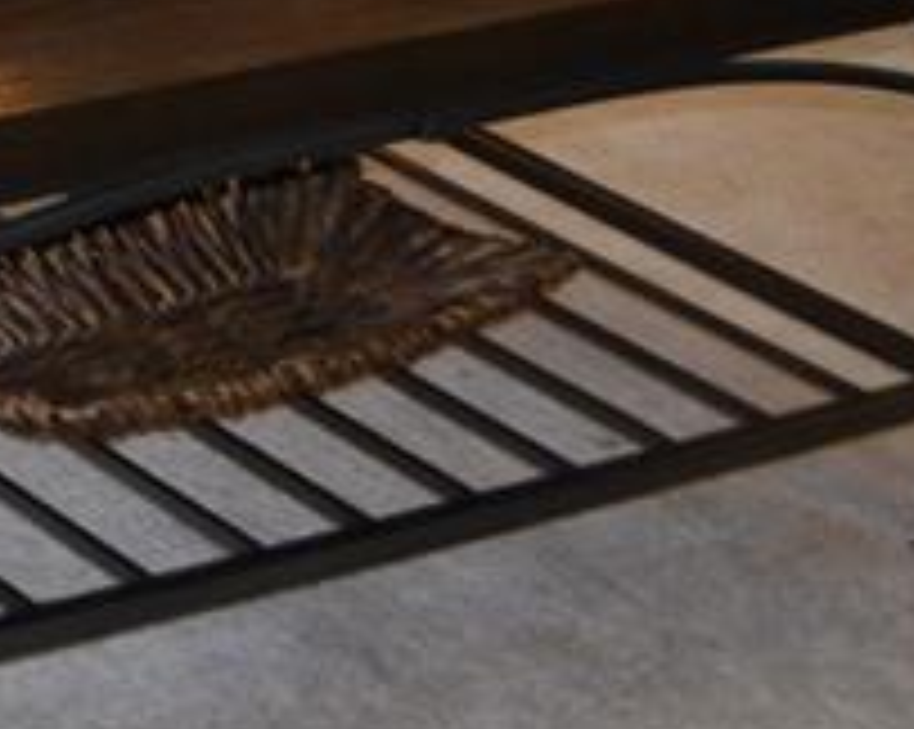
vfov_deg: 10.0
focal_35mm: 142
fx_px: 3838
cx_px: -977
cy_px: -734
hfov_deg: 11.9
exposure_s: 1/60
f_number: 3.8
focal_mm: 20
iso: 400
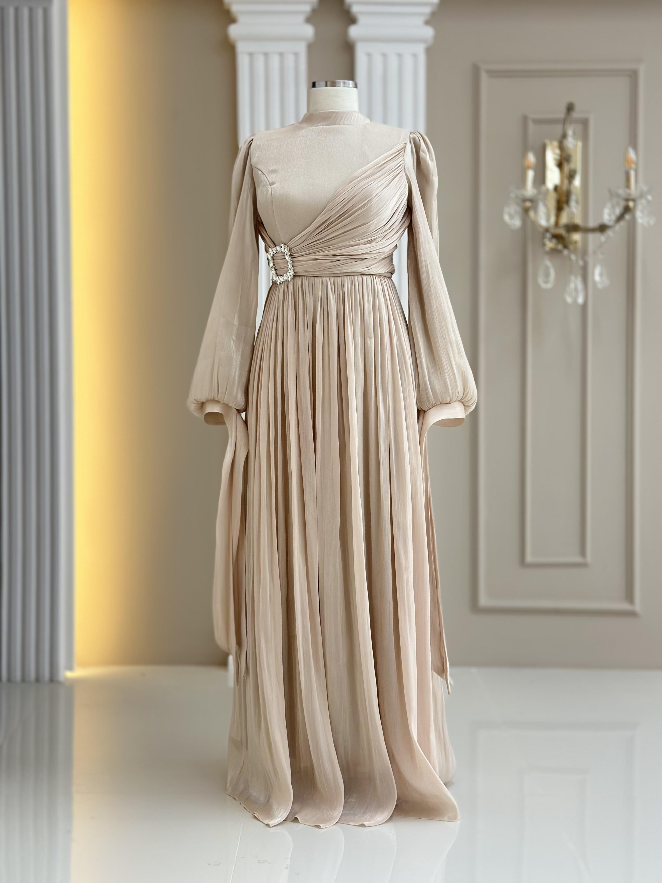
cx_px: 331
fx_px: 1224
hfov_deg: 30.3
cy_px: 442
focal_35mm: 48
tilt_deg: -1.5
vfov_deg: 39.7
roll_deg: -0.4
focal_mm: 6.86
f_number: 1.78
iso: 80
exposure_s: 1/368
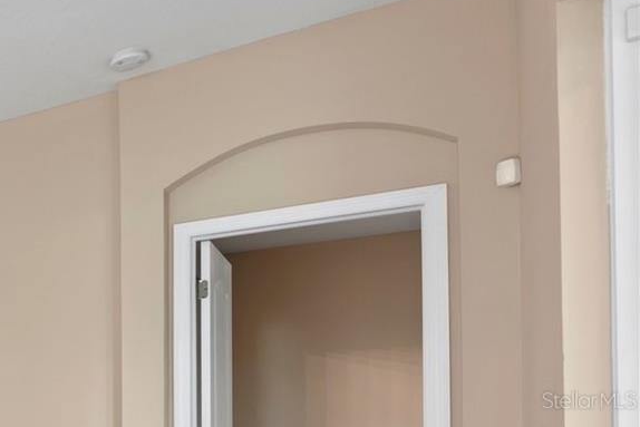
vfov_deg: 32.2
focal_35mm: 39
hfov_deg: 32.2
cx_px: -251
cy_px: 400
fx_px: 693
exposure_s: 1
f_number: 8
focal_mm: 14
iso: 400
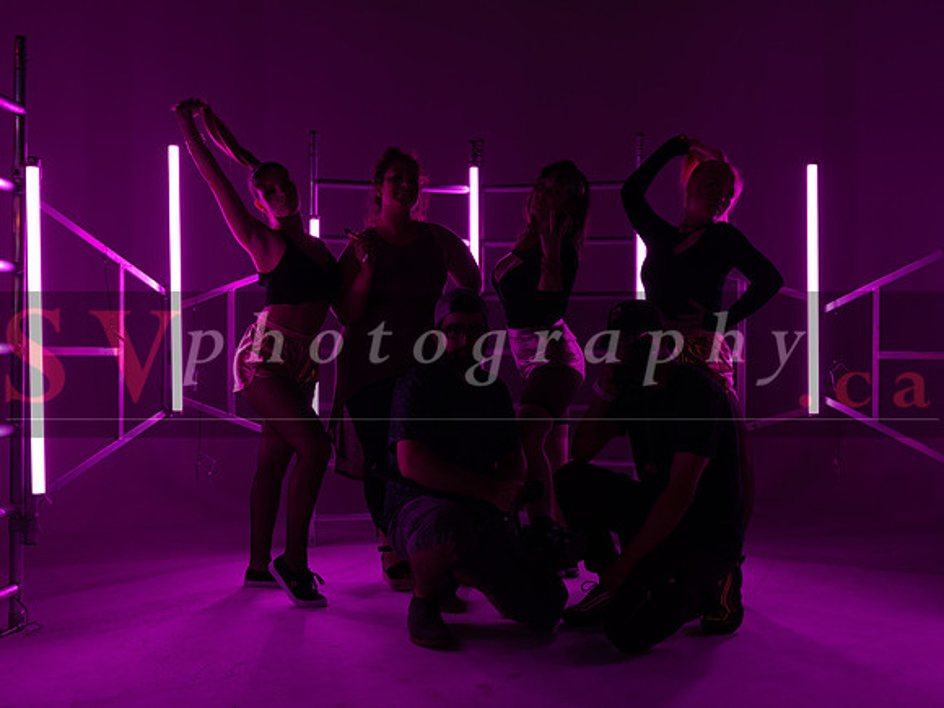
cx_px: 472
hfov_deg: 51.4
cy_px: 354
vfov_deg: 39.7
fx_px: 982
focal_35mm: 36
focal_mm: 44.9
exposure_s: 1/40
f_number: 5.6
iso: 800
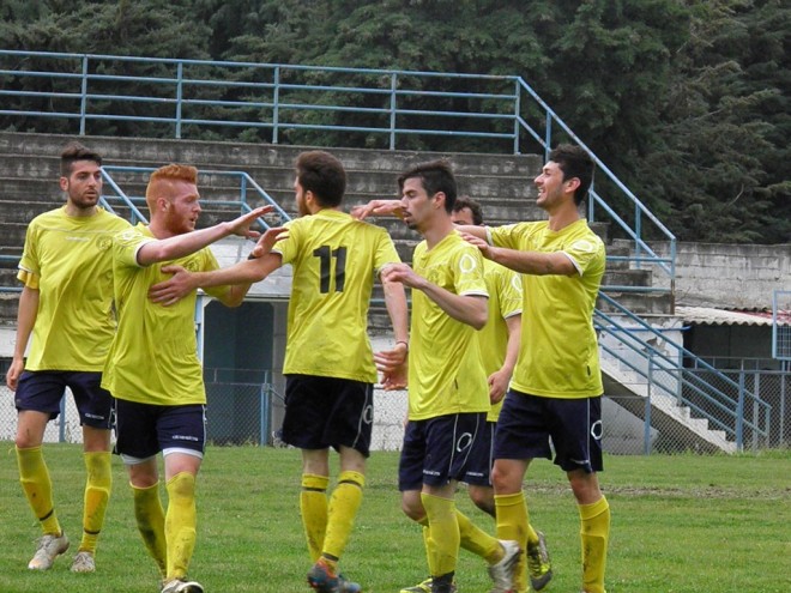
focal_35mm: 256
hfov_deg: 7.7
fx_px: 5850
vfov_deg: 5.8
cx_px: 396
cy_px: 296
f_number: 5.9
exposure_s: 1/200
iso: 500
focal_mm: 46
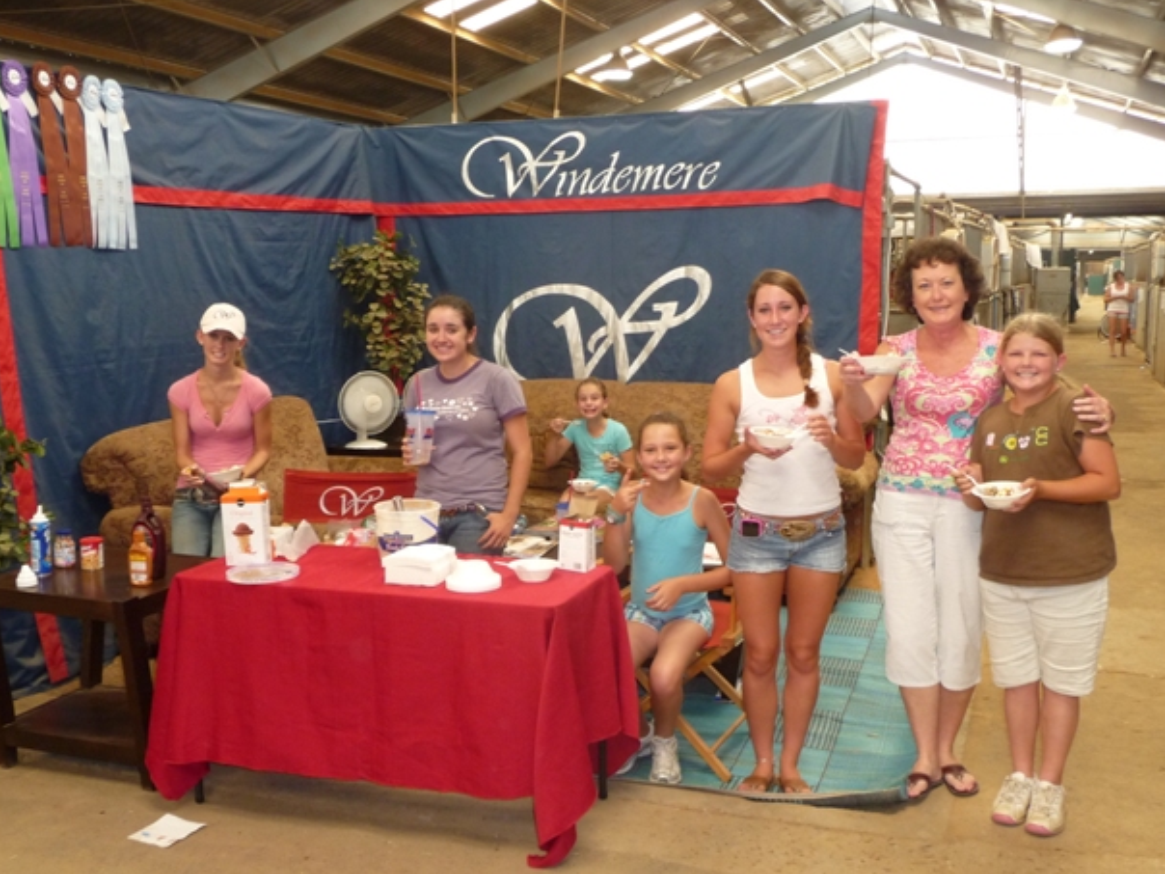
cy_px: 446
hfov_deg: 51.3
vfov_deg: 39.7
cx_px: 600
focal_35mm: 36
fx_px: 1212
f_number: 3.6
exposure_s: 1/30
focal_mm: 5.6
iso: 200
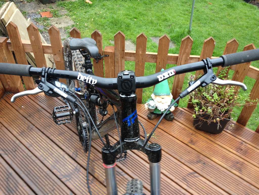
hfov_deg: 52.6
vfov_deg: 40.7
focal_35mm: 35
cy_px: 98
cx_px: 130
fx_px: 262
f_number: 2.4
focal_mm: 4.28
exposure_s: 1/24
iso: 64
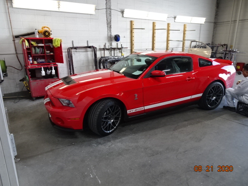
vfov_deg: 56.8
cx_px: 124
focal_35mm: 24
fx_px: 172
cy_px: 93
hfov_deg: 71.6
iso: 400
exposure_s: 1/100
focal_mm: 4.1
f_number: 3.5
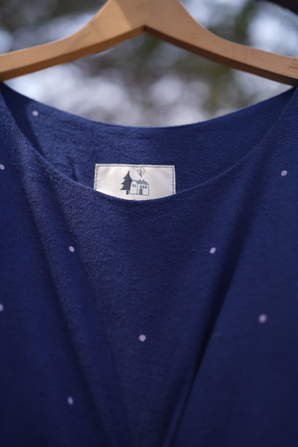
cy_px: 224
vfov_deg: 54.4
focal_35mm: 35
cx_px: 149
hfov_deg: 37.9
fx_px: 434
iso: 80
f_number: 1.6
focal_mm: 35
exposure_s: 1/1000
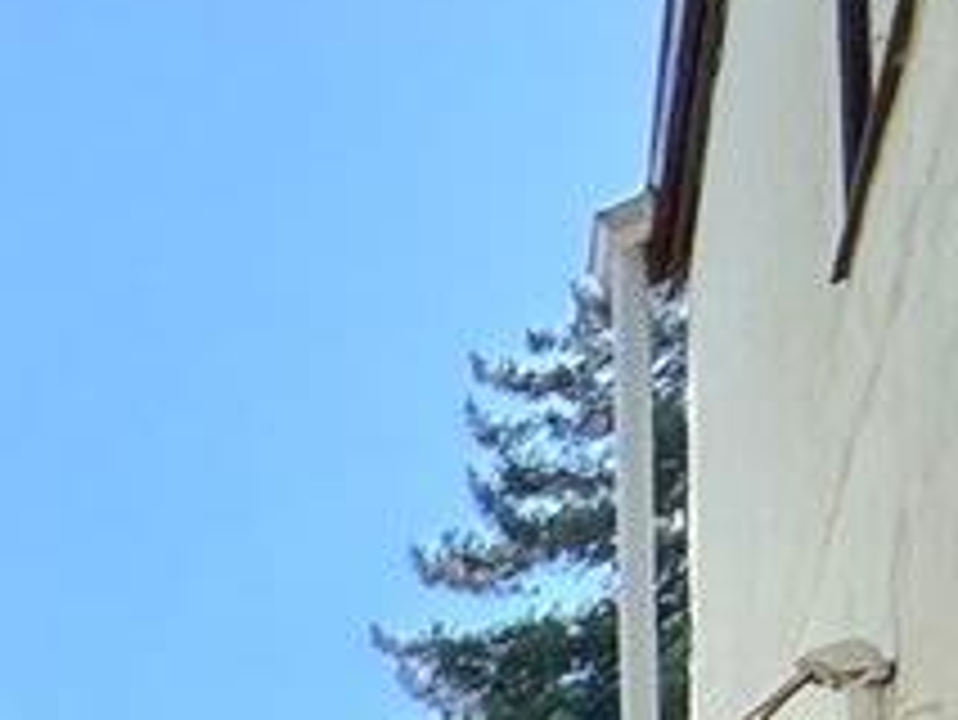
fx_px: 2326
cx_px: -1669
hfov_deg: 12.8
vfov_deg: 11.6
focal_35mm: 84
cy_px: 2056
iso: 50
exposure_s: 1/809
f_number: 2.2
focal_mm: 2.22
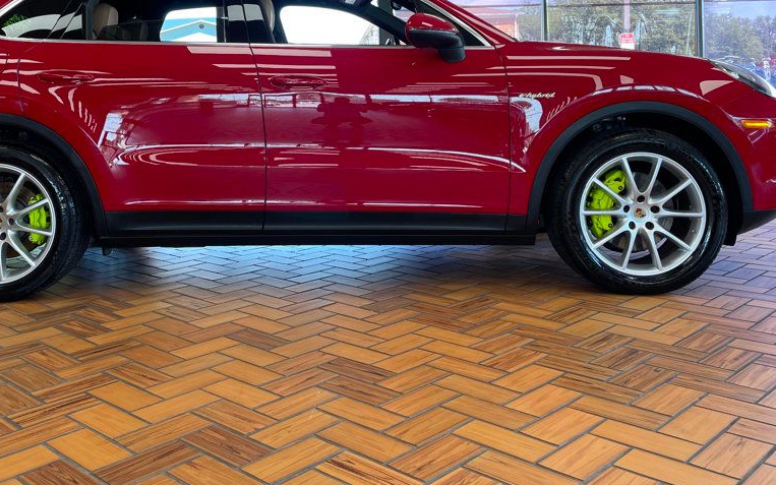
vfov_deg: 33.6
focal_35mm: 37
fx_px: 783
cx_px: 313
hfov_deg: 52.4
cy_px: 113
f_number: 1.6
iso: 50
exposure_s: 1/120
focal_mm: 4.2
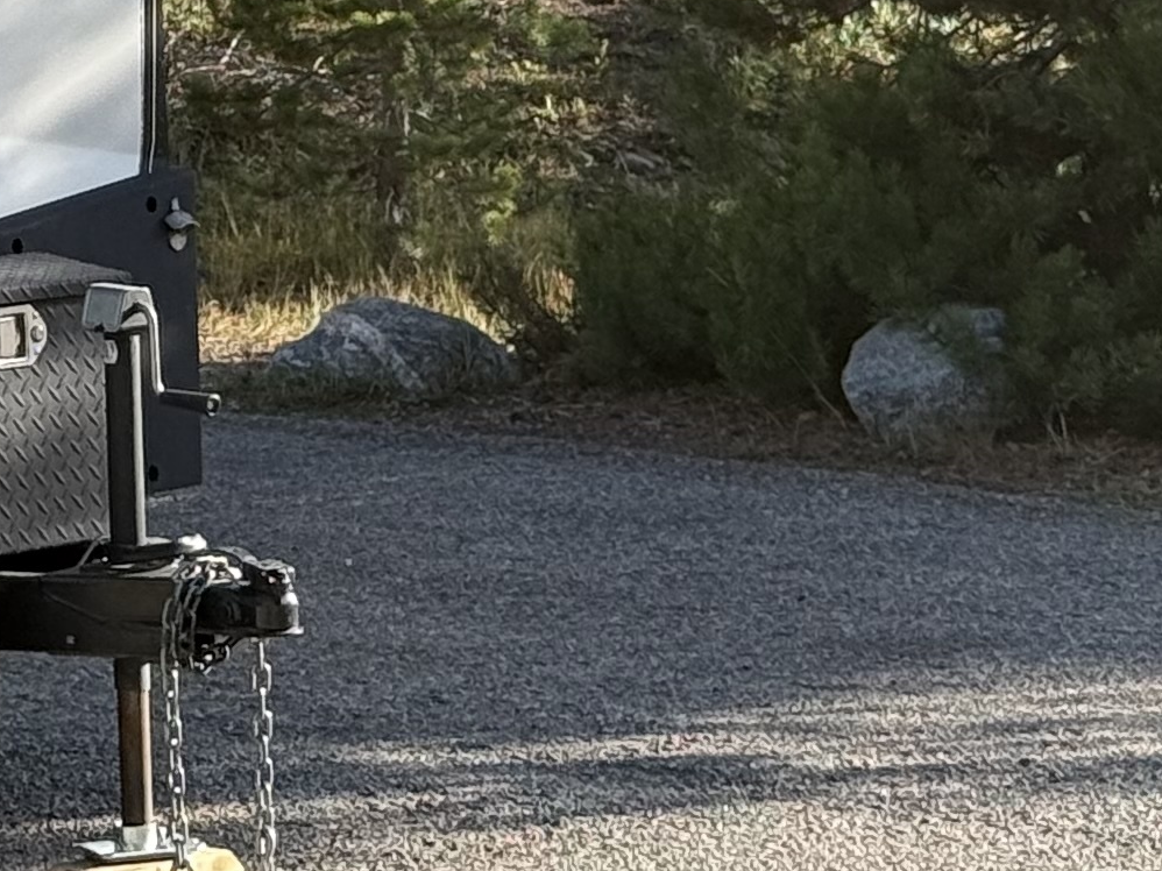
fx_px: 6511
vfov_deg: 7.5
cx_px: -688
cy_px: -507
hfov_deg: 9.8
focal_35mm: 194
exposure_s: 1/1330
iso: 80
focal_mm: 6.76
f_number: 1.78
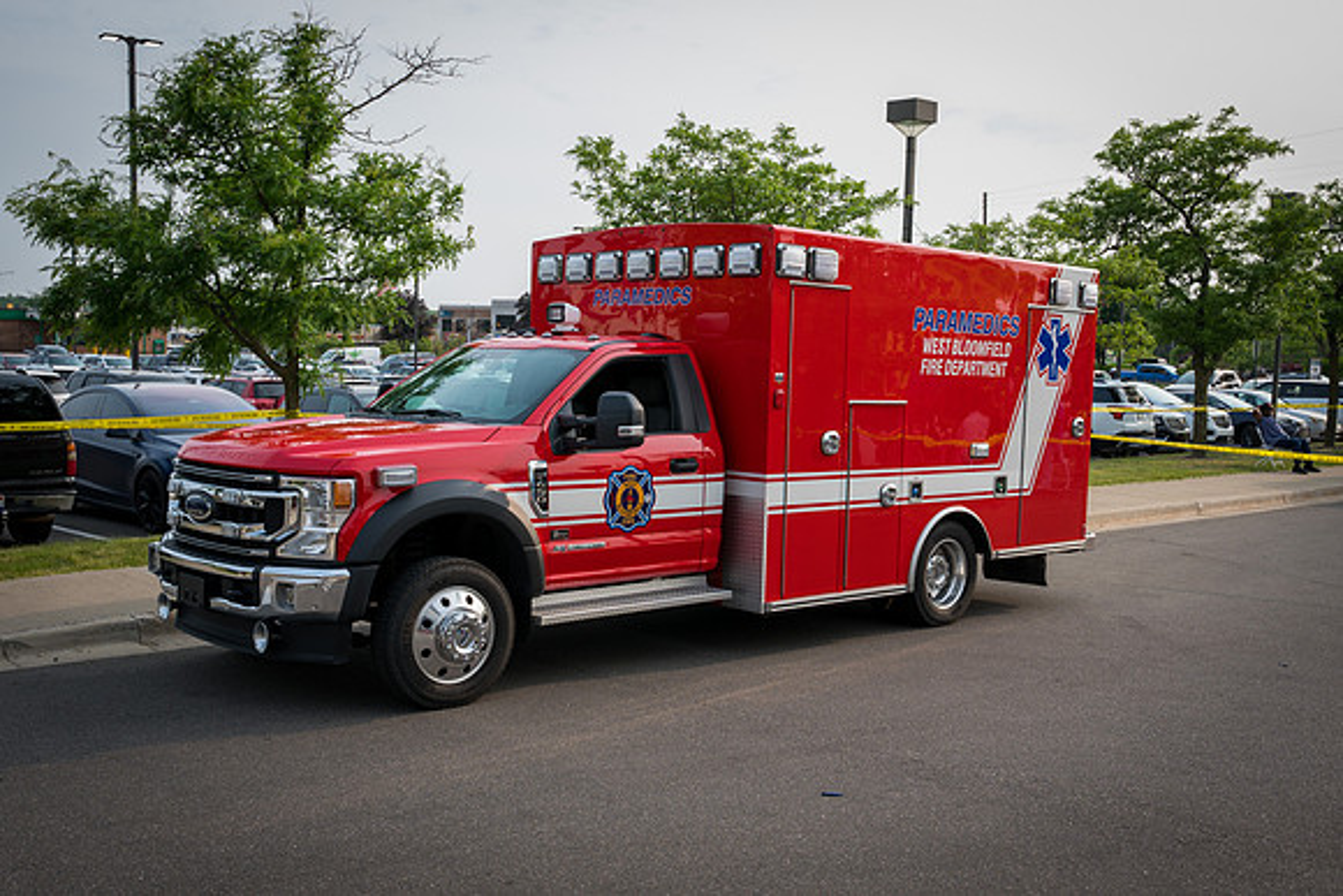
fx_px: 1343
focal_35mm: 36
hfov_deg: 53.1
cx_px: 672
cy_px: 448
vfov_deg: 36.9
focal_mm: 24
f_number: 8
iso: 100
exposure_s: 1/125
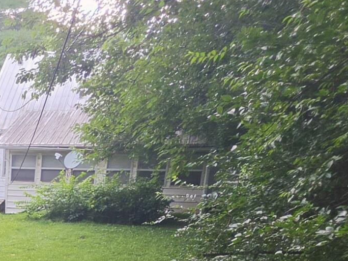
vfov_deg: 22.1
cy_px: 368
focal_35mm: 57
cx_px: -127
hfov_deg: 27.2
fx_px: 573
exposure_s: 1/120
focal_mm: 2.2
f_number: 1.9
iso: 32
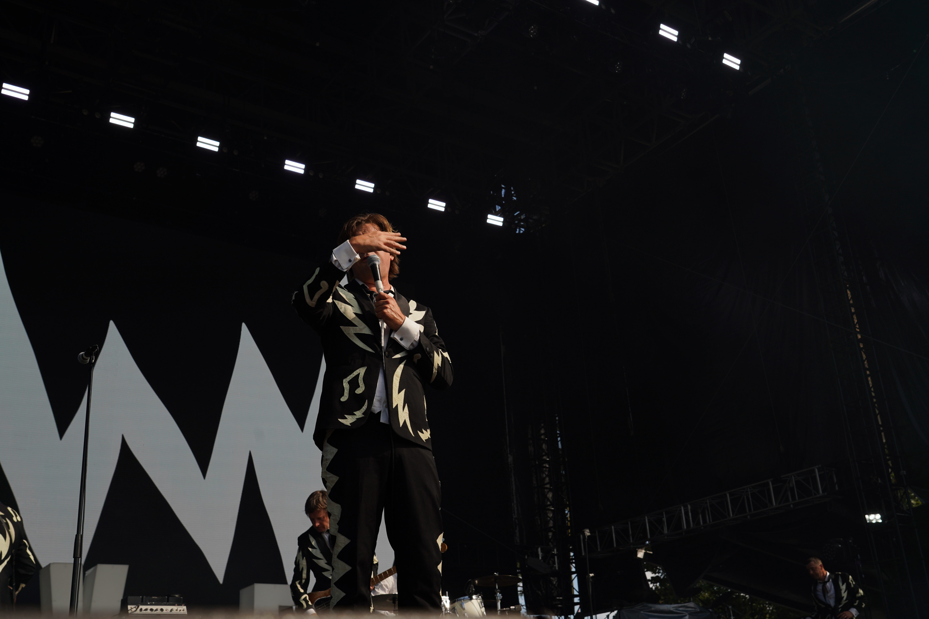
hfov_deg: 50.7
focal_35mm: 38
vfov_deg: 35.1
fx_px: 981
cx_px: 464
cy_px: 310
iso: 100
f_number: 8
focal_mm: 38
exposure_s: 1/500
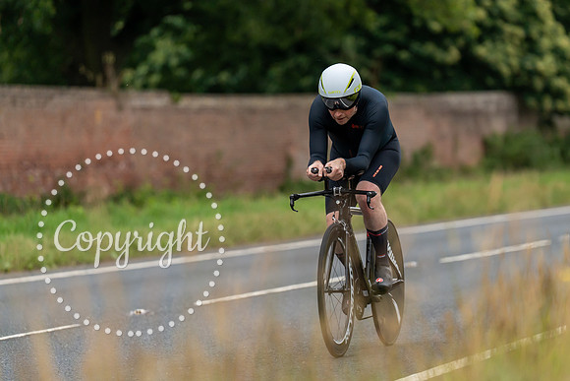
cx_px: 335
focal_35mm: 215
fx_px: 3408
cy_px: 181
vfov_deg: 6.4
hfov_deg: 9.6
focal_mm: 182
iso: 1000
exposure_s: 1/640
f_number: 3.2
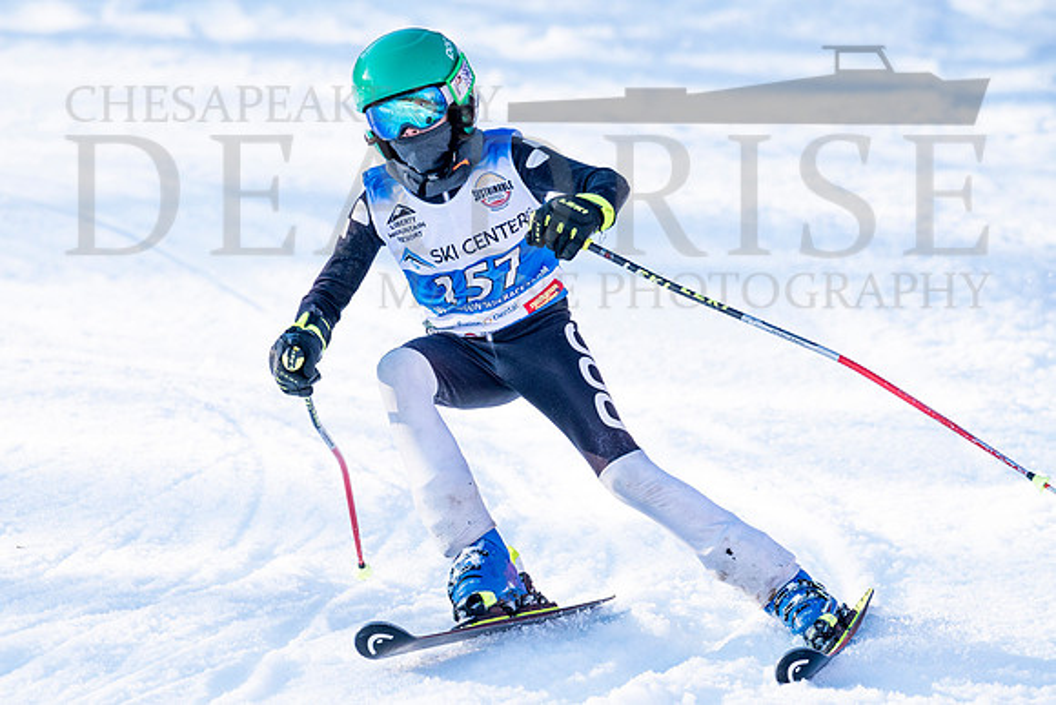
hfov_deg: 3.2
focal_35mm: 640
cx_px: 452
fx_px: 18788
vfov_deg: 2.1
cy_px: 383
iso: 1250
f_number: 8
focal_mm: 560
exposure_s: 1/2000
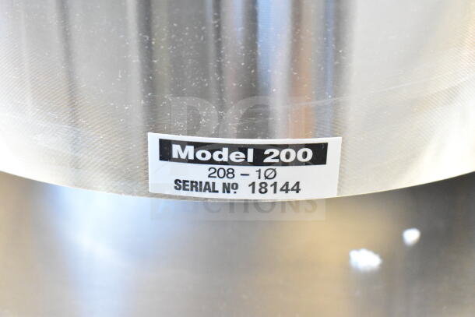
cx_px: 238
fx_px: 1089
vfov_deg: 16.6
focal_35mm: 82
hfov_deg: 24.6
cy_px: 158
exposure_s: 1/100
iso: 12800
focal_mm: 55
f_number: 5.6
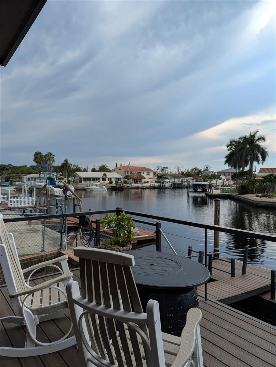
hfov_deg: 56.9
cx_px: 138
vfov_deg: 71.5
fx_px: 255
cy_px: 184
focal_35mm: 24
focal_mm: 6.81
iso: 46
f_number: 1.85
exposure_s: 1/2179
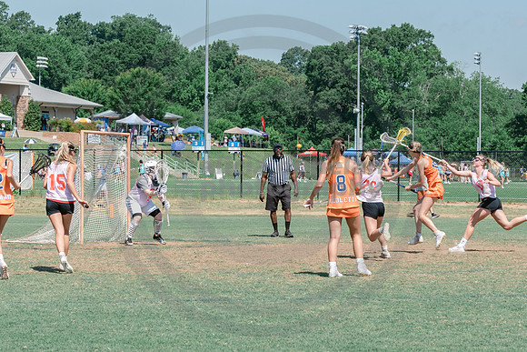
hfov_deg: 14.8
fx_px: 2034
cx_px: 308
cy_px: 206
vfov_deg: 9.9
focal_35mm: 139
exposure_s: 1/1000
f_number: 8
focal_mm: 78
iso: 400
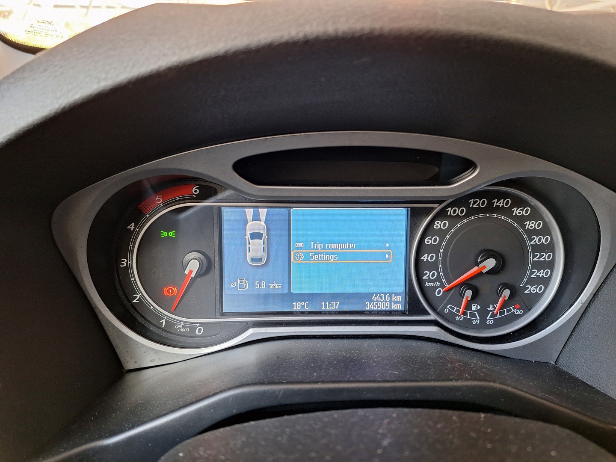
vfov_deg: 58.9
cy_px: 231
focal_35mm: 23
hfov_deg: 73.9
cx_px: 308
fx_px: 409
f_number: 1.8
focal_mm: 5.54
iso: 250
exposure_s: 1/33
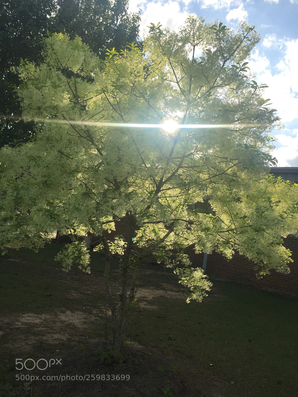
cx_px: 149
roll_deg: -9.6
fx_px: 333
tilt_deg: +8.7
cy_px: 198
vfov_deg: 61.7
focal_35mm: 29
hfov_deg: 48.2
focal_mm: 4.15
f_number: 2.2
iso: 32
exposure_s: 1/1721
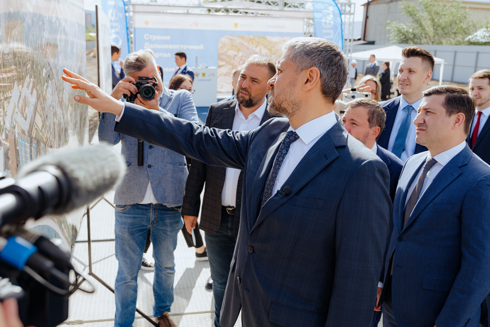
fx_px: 490
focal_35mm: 36
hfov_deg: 53.1
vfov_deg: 36.9
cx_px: 245
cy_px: 164
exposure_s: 1/400
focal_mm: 24
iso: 100
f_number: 3.5
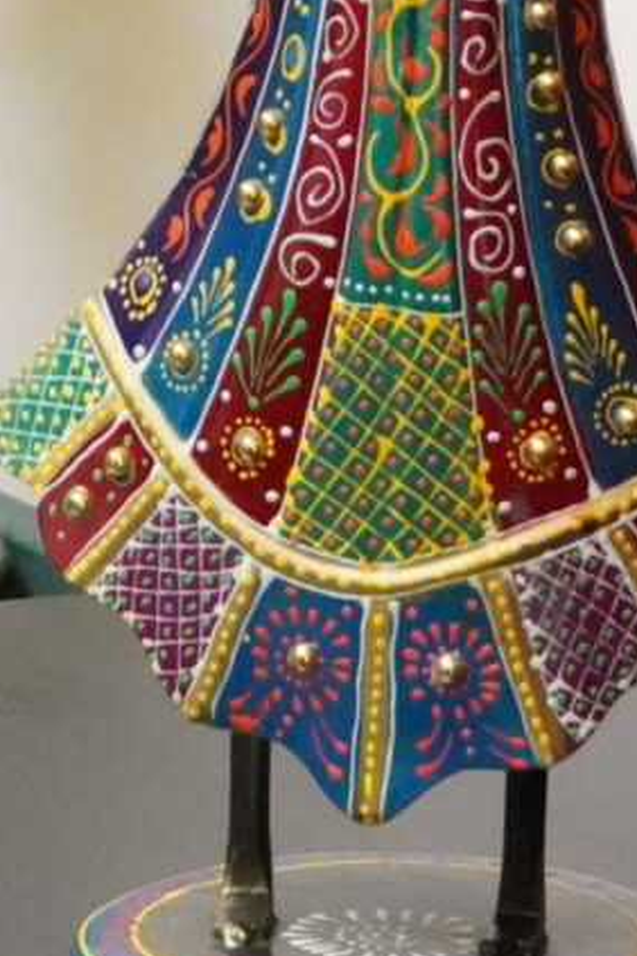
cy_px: -701
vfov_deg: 6.8
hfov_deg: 4.6
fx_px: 7909
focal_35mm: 298
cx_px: 16
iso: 25600
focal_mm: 70
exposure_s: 1/160
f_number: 13
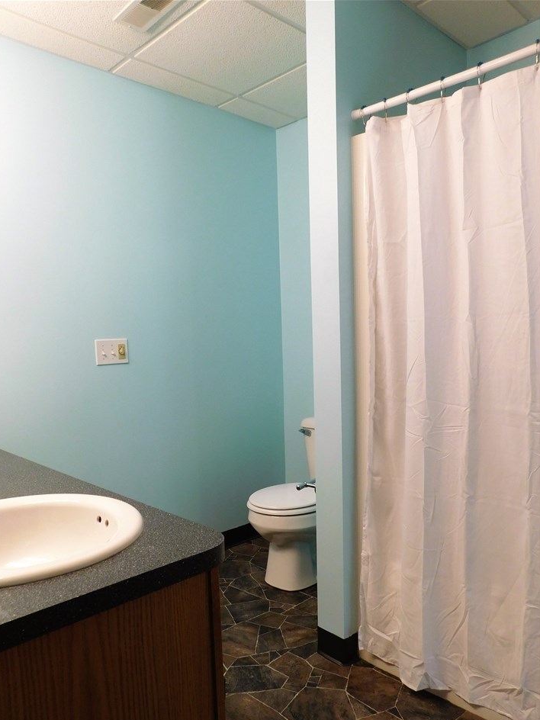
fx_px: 541
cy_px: 389
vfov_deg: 67.2
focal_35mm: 26
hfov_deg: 53.0
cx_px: 251
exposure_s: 1/30
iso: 140
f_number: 3
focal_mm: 4.1
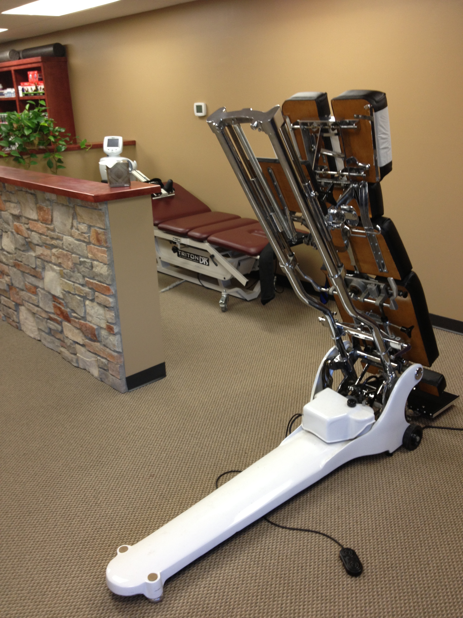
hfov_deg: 40.7
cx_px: 232
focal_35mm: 35
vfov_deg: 52.6
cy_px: 309
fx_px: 624
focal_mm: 4.28
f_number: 2.4
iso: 64
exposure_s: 1/20
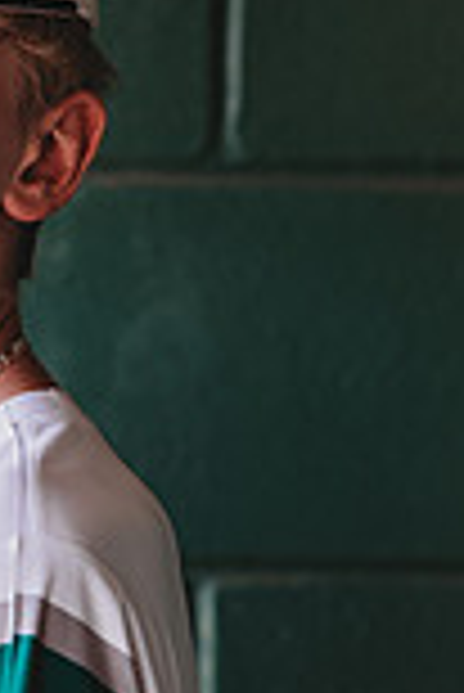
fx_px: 4784
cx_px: -144
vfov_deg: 8.3
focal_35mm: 248
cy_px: 428
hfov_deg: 5.5
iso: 160
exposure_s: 1/200
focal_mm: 85
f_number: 2.8
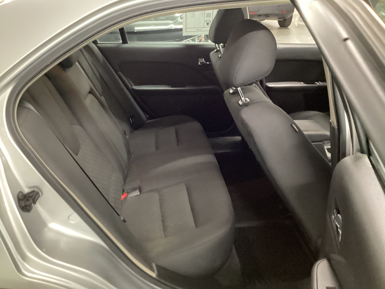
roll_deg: +0.6
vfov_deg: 45.4
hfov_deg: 58.4
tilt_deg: -26.2
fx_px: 345
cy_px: 144
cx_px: 192
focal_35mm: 31
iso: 640
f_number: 2.4
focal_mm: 3.3
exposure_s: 1/20
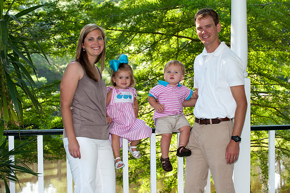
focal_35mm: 86
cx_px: 145
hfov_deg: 23.7
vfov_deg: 15.9
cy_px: 96
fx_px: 692
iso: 250
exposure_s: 1/125
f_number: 5.6
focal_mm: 86
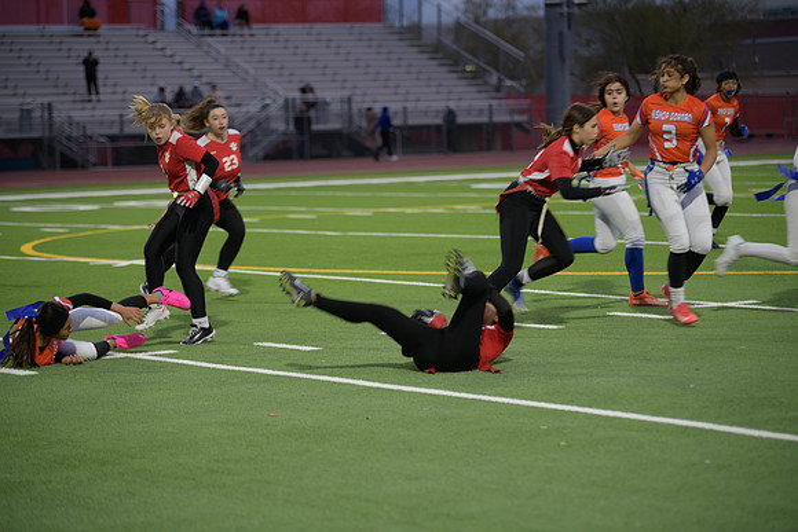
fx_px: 2705
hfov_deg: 16.8
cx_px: 399
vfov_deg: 11.2
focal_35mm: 122
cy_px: 266
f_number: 2.8
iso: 450
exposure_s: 1/200
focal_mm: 122
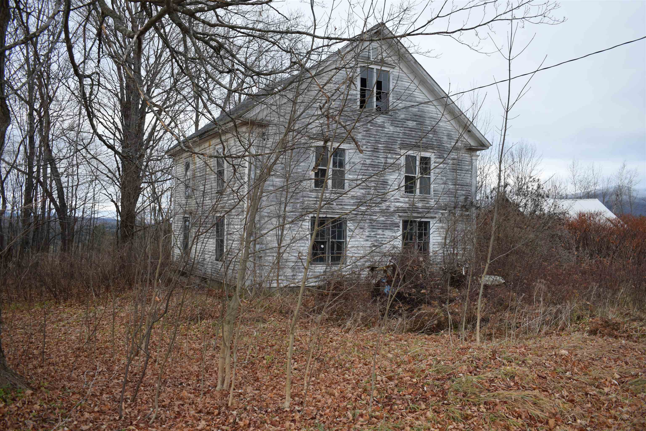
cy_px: 216
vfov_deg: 41.7
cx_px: 323
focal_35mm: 32
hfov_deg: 59.5
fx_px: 565
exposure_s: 1/125
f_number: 5.6
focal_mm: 21
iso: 160
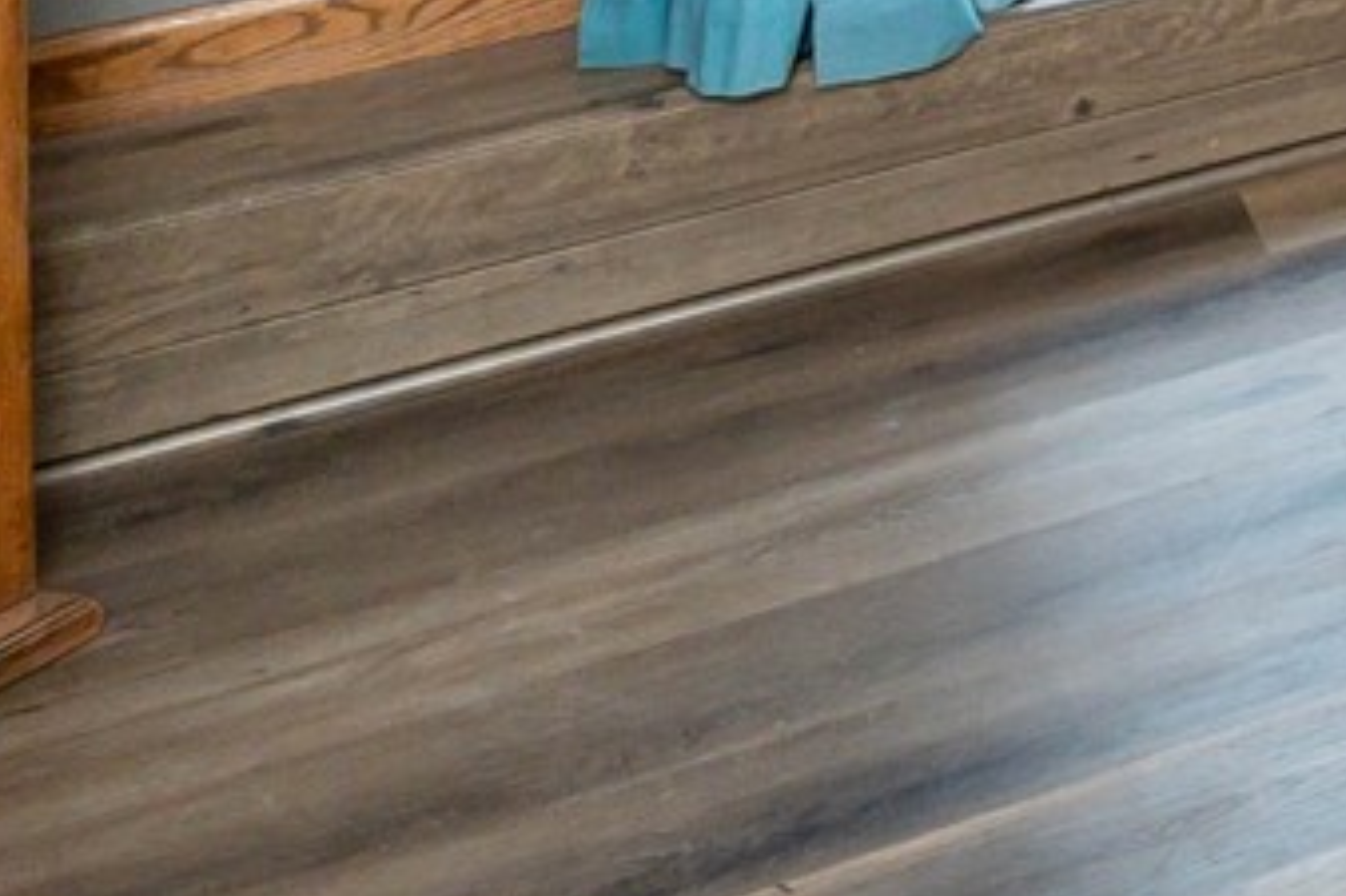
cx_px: 3508
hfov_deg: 13.5
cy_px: -1398
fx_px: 3363
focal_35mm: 90
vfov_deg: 11.7
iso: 1250
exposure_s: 1/200
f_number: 9
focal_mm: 14
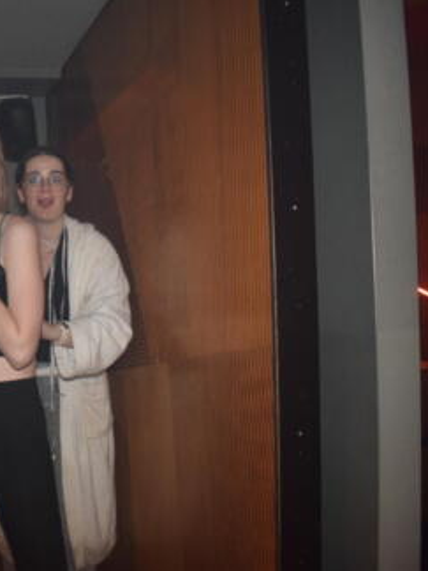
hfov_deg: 33.2
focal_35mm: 40
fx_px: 659
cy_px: 279
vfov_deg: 46.8
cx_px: 7
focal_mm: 18
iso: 2800
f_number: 3.5
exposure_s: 1/60
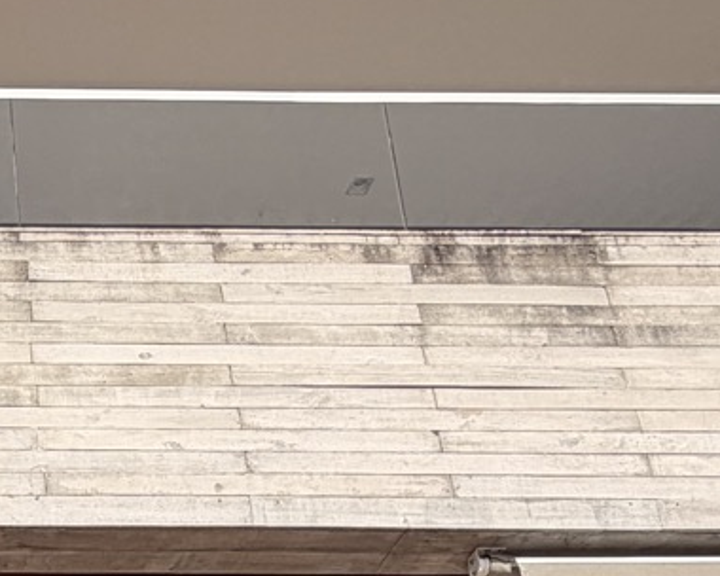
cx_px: -275
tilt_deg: +19.3
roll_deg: +0.5
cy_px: 999
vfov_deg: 17.7
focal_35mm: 72
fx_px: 1534
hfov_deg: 22.8
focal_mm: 2.22
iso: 20
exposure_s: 1/853
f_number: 2.2
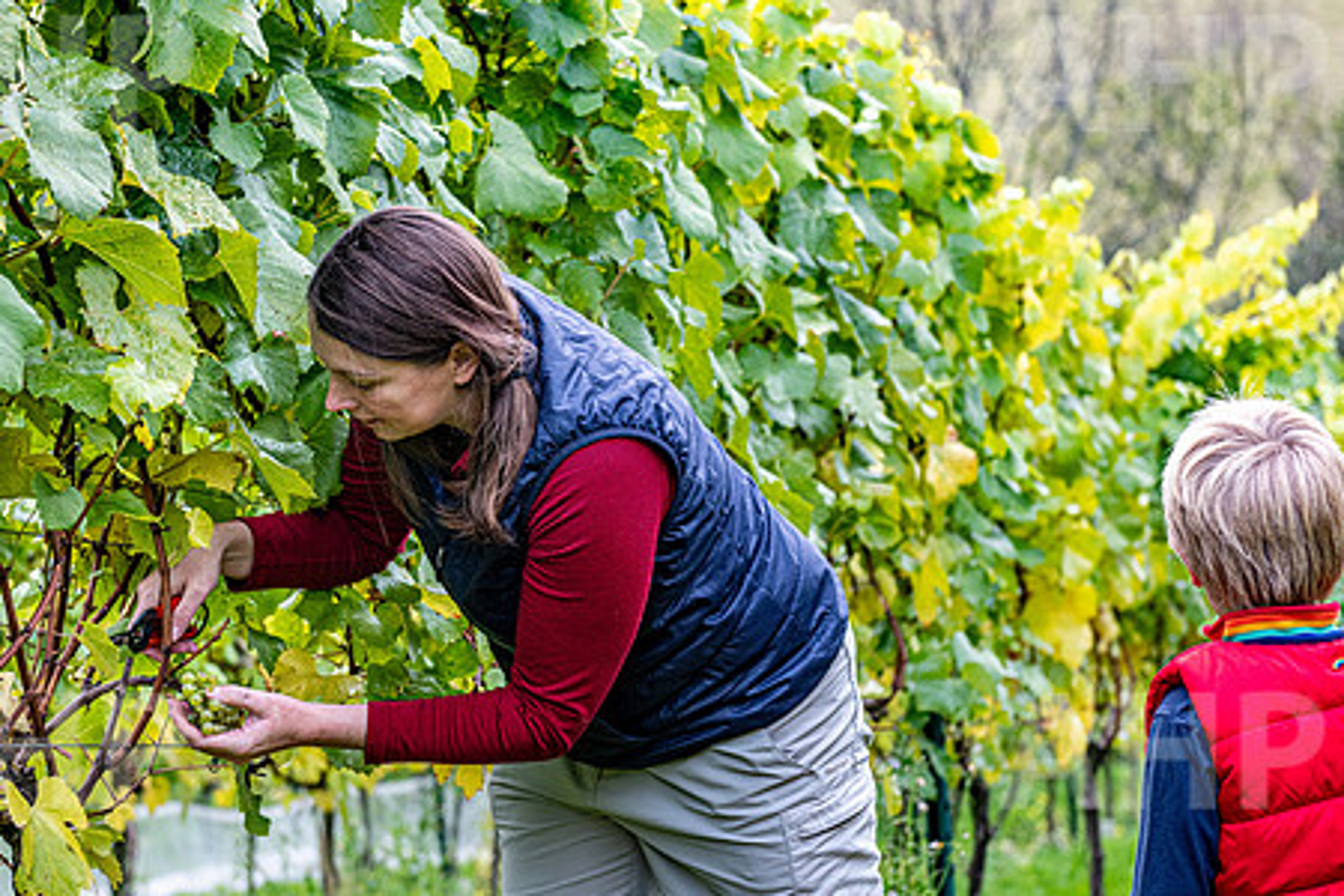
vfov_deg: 16.1
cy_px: 429
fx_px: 3173
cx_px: 597
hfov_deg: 23.9
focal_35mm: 85
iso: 720
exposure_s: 1/320
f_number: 5
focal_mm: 66
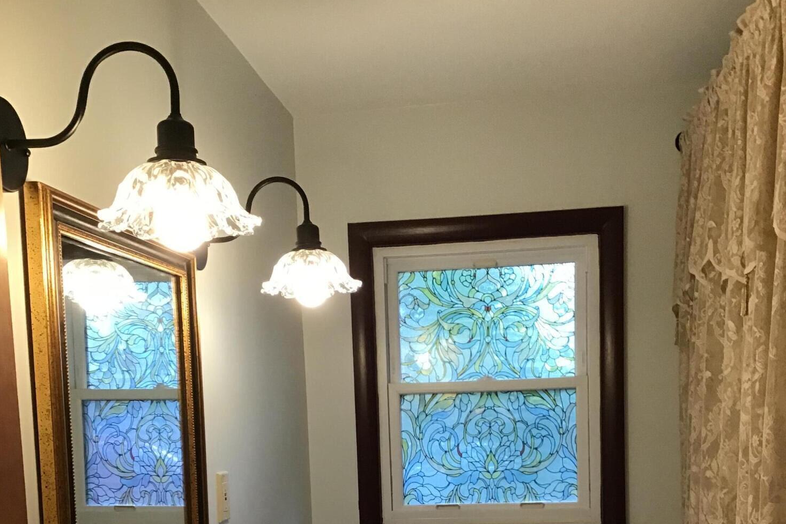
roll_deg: +1.6
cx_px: 401
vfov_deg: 28.8
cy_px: 506
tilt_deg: -6.6
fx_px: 960
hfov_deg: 44.5
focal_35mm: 44
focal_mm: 3.3
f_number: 2.4
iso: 40
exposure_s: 1/30
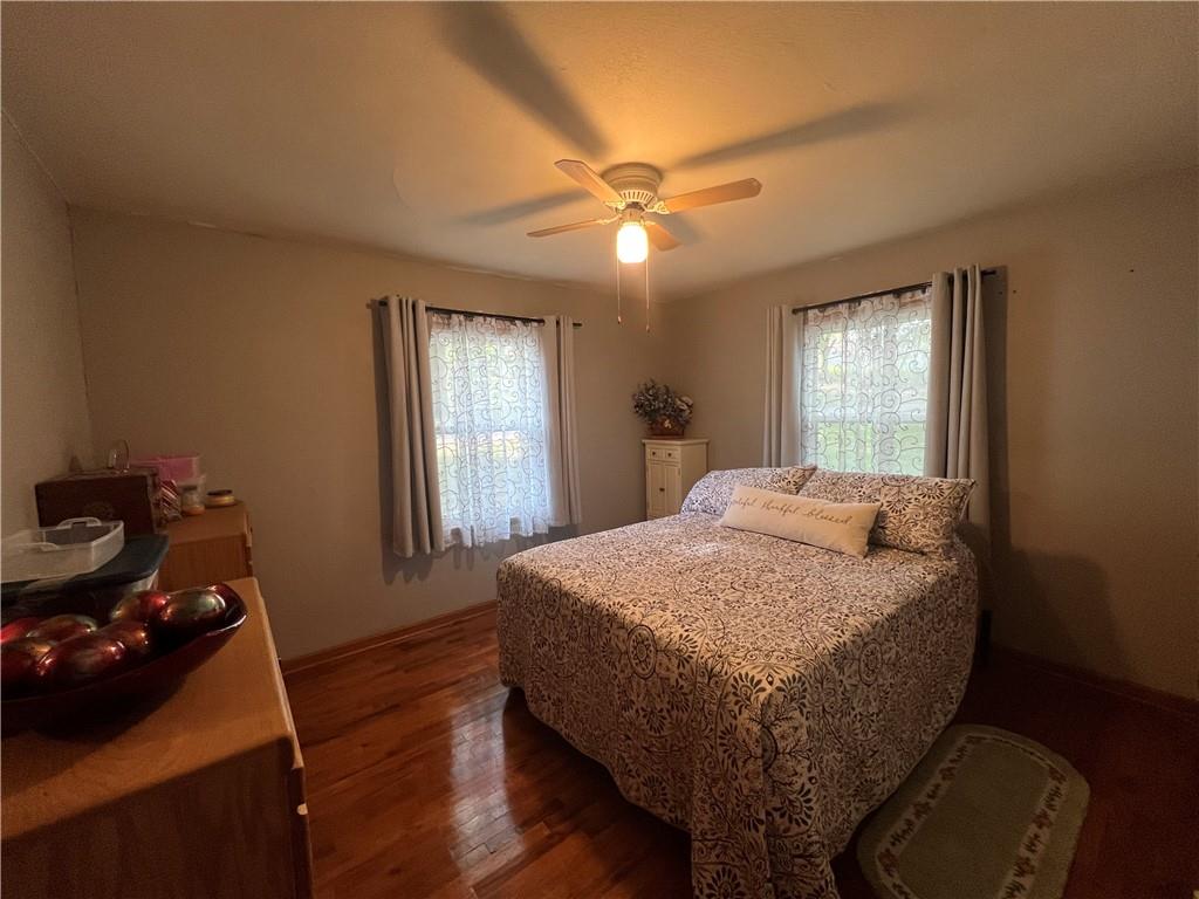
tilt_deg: -4.3
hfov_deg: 106.2
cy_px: 450
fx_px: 450
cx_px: 600
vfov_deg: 89.9
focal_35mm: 13
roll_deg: +1.4
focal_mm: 1.57
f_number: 1.8
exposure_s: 1/60
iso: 250
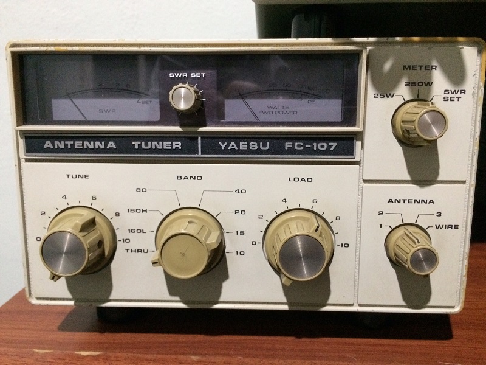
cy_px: 182
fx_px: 407
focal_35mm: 29
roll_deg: +0.1
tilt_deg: -12.5
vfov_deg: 48.2
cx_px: 243
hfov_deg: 61.7
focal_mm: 4.15
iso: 400
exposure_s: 1/15
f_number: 2.2
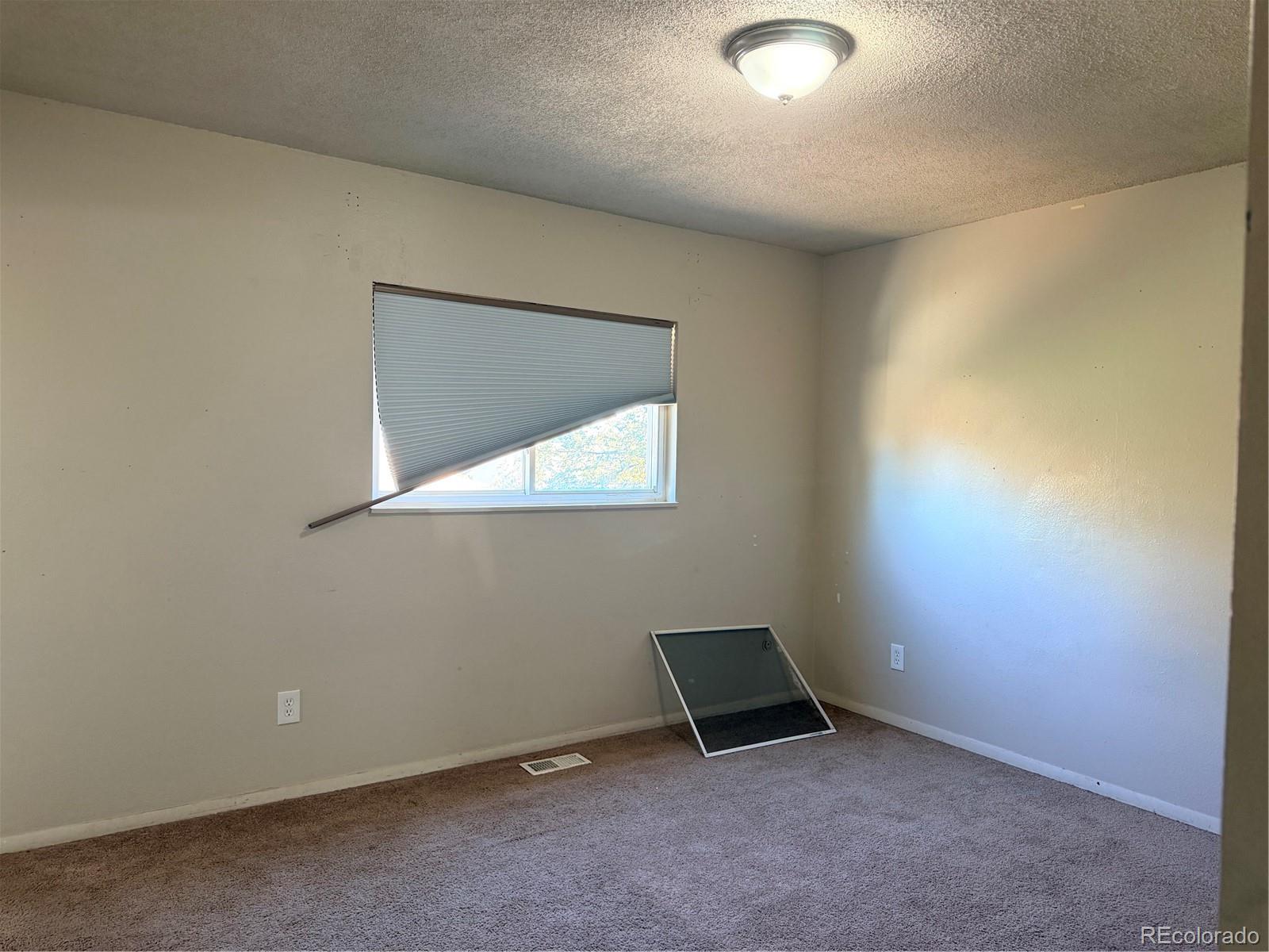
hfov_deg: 71.6
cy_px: 476
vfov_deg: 56.8
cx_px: 634
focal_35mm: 24
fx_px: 880
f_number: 1.78
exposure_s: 1/60
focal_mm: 6.76
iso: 320
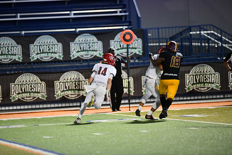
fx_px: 1934
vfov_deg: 4.6
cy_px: 78
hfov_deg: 6.9
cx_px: 116
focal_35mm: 300
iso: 5000
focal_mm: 300
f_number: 2.8
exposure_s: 1/1000
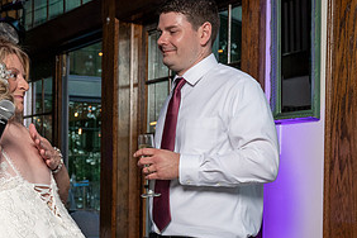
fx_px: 754
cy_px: 192
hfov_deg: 26.3
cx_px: 91
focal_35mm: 76
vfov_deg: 17.8
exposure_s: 1/200
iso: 2000
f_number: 5.6
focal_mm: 37
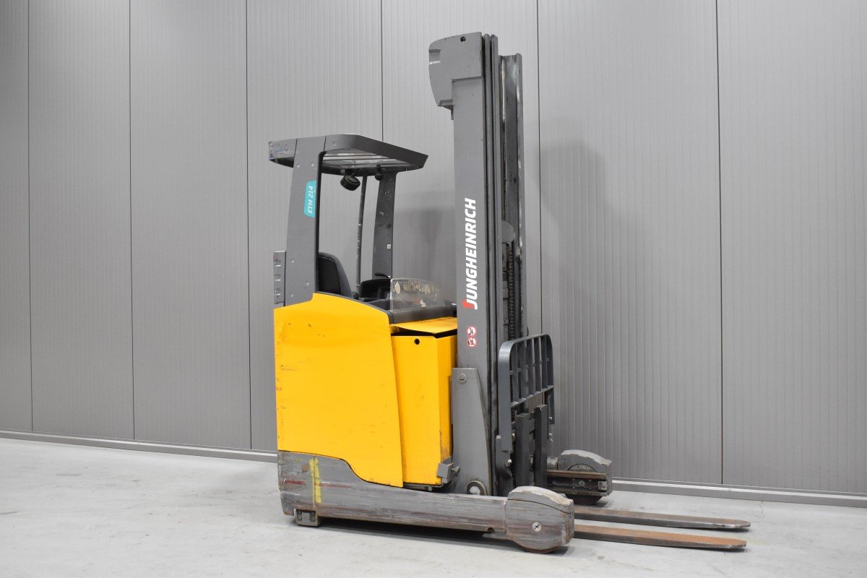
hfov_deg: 53.1
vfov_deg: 36.9
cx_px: 434
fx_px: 867
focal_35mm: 36
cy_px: 289
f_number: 5
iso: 1600
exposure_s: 1/40
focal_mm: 24
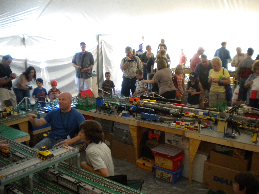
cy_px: 97
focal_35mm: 35
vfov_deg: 40.7
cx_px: 130
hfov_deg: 52.6
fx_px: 262
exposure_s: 1/42.5
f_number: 3.1
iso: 400
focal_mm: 6.3
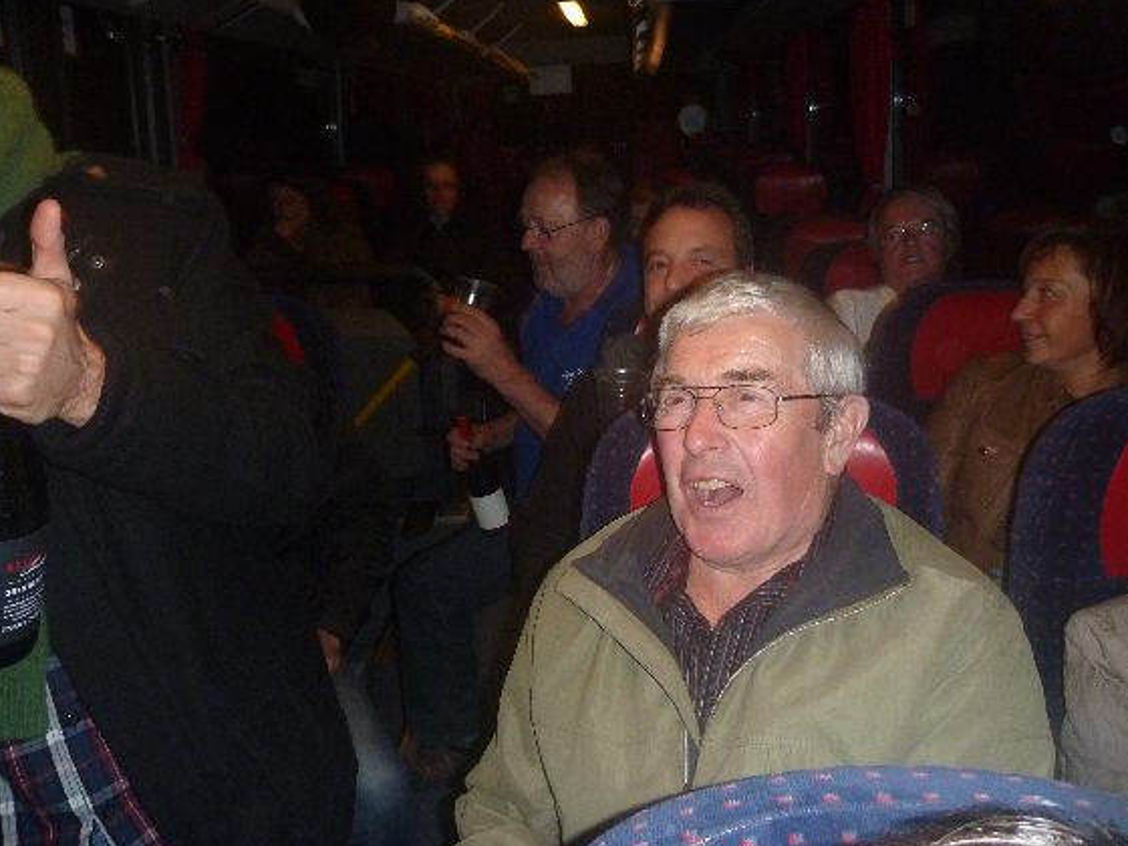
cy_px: 417
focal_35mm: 30
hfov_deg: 60.0
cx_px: 554
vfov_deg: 46.8
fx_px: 978
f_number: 3.3
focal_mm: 5
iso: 400
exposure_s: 1/30
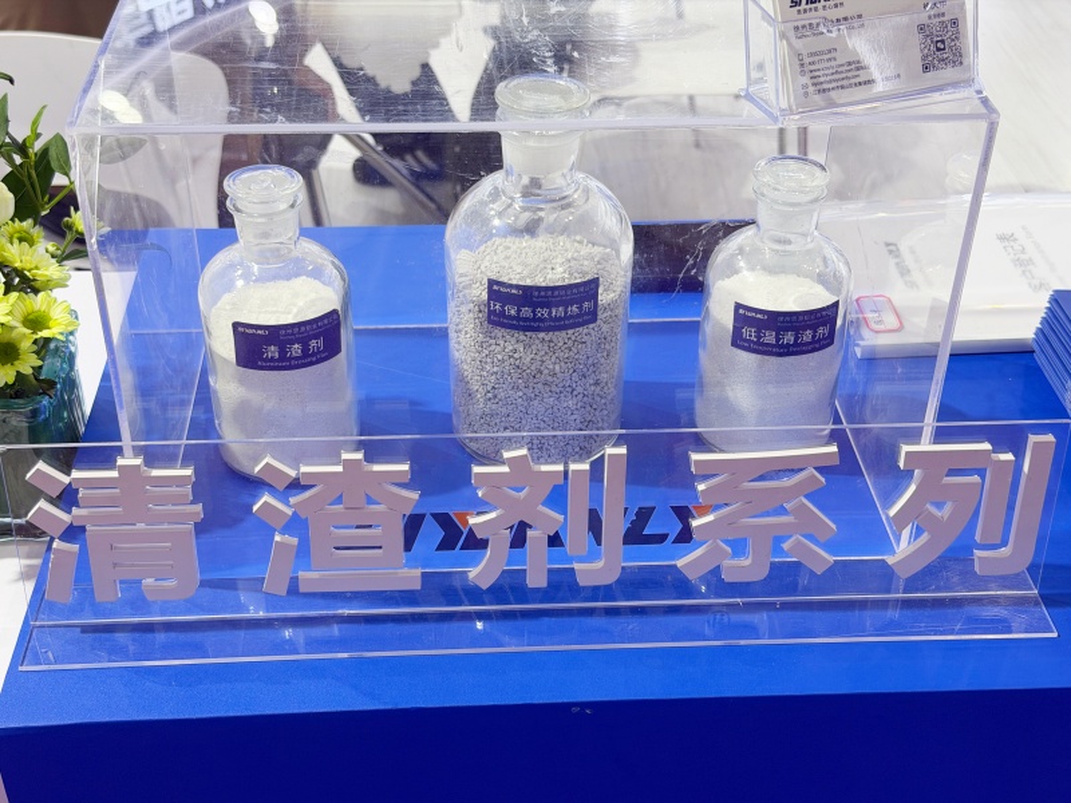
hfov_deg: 39.7
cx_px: 536
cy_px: 402
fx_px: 1485
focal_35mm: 48
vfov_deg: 30.3
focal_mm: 6.76
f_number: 1.78
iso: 50
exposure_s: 1/100
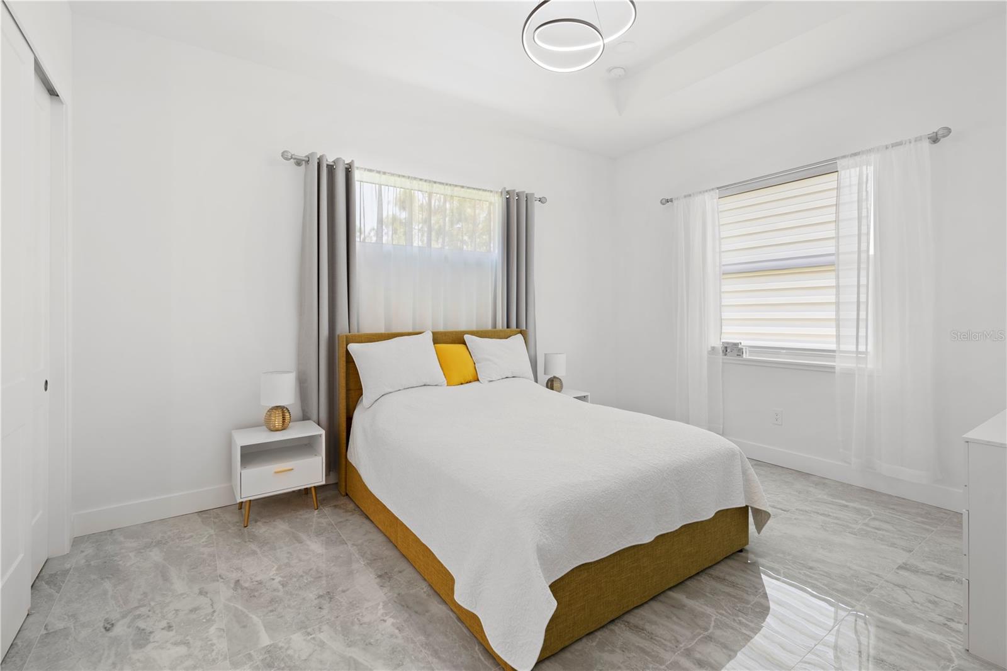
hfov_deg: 96.7
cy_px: 336
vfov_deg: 73.7
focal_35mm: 16
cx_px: 504
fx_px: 447
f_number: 7.1
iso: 64
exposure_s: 1/1.25
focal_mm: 16
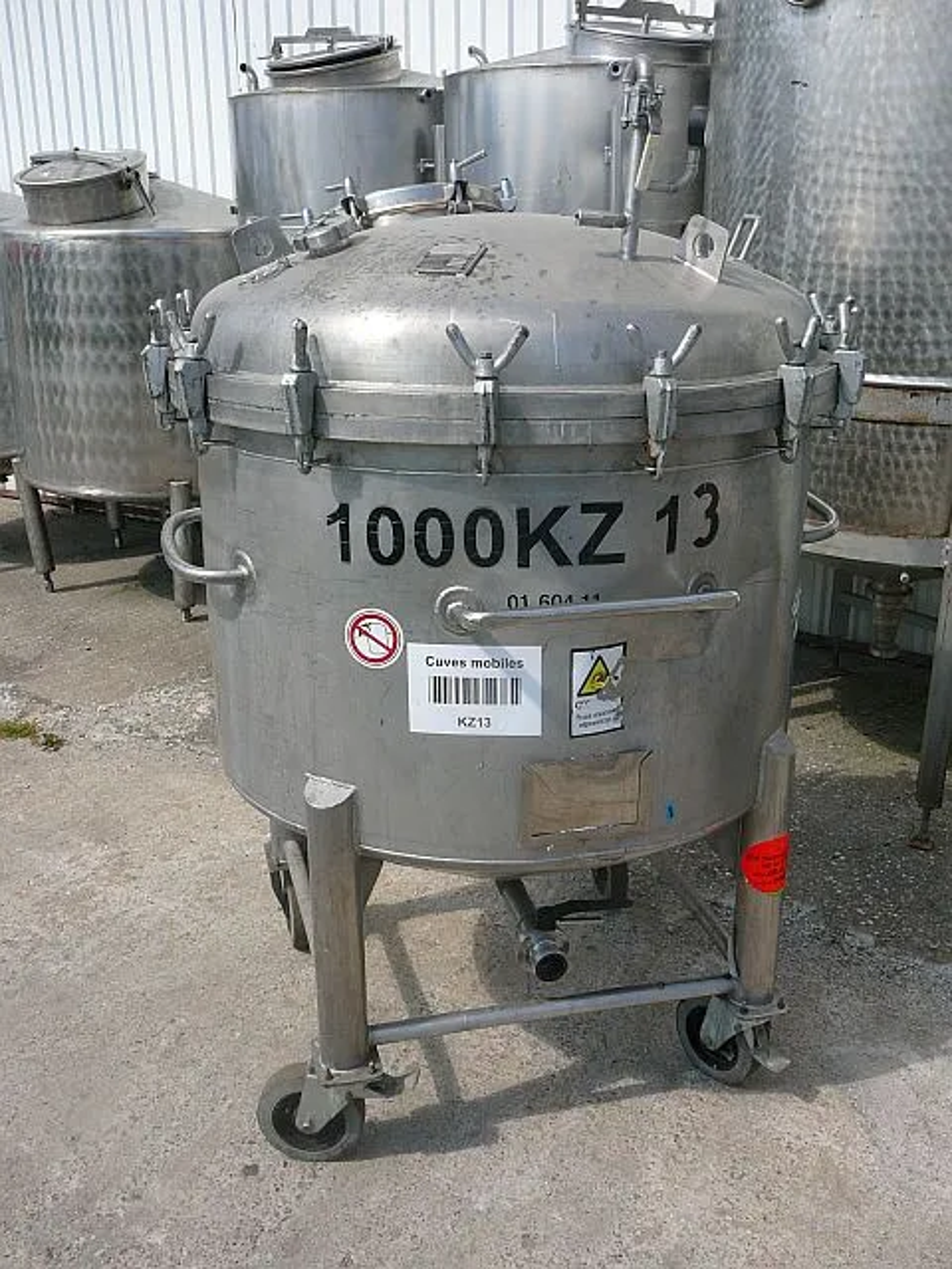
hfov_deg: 40.7
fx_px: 1283
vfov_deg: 52.6
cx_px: 476
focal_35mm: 35
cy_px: 634
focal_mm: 5.2
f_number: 5
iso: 80
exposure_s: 1/400
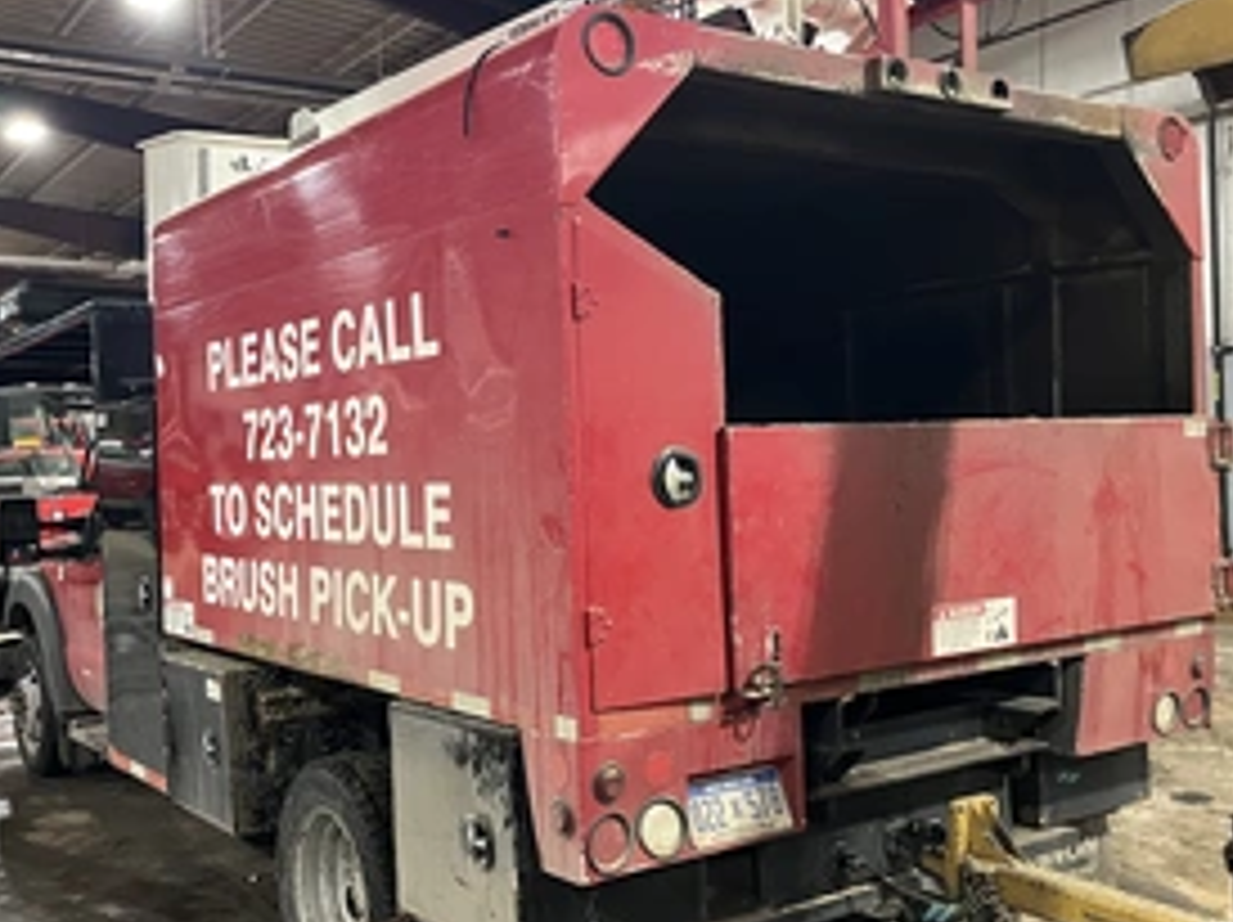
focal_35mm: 38
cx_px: 562
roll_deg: +0.2
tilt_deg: +0.7
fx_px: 1352
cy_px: 463
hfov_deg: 49.0
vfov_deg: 37.7
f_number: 1.6
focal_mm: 5.1
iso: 640
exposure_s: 1/40
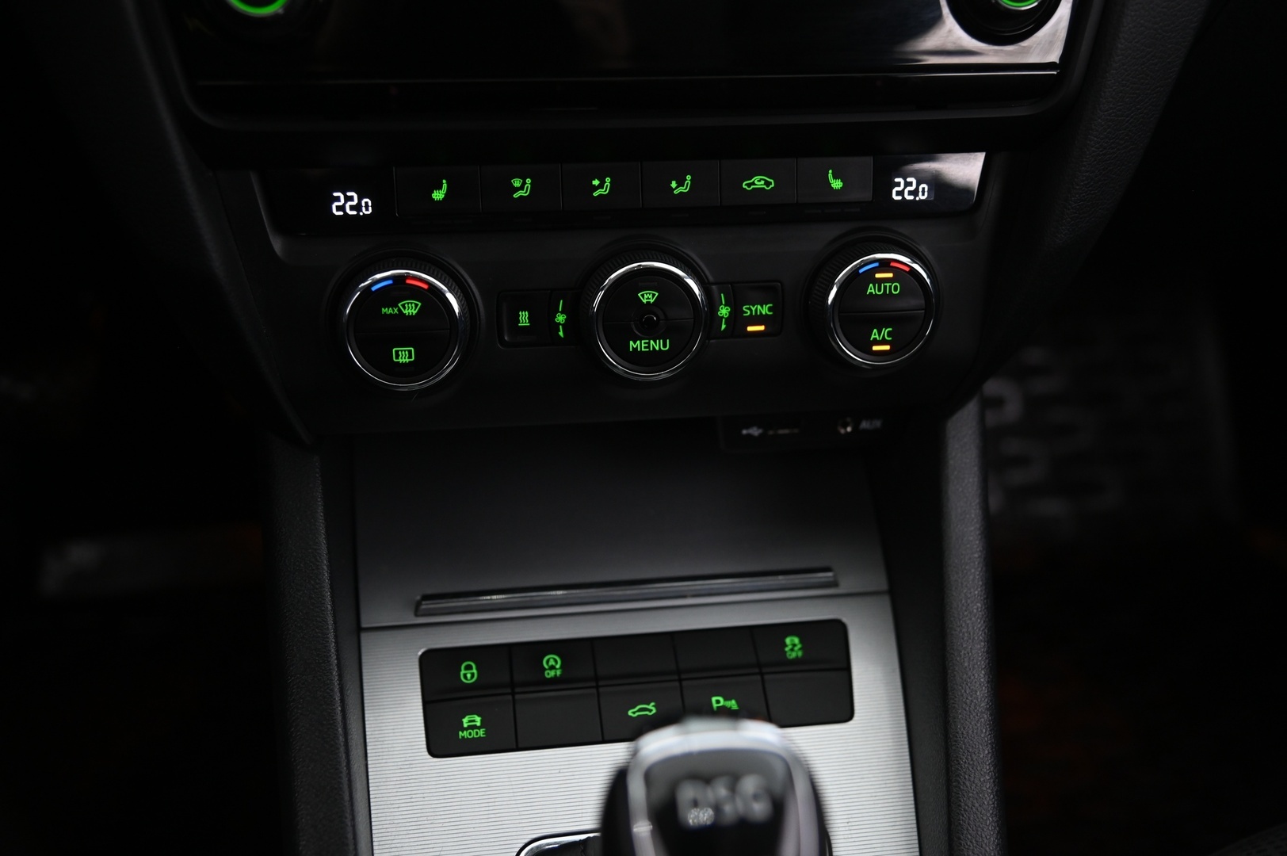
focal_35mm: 38
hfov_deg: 50.7
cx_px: 644
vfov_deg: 35.0
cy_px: 428
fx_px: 1357
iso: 2000
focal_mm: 38
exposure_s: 1/15
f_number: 4
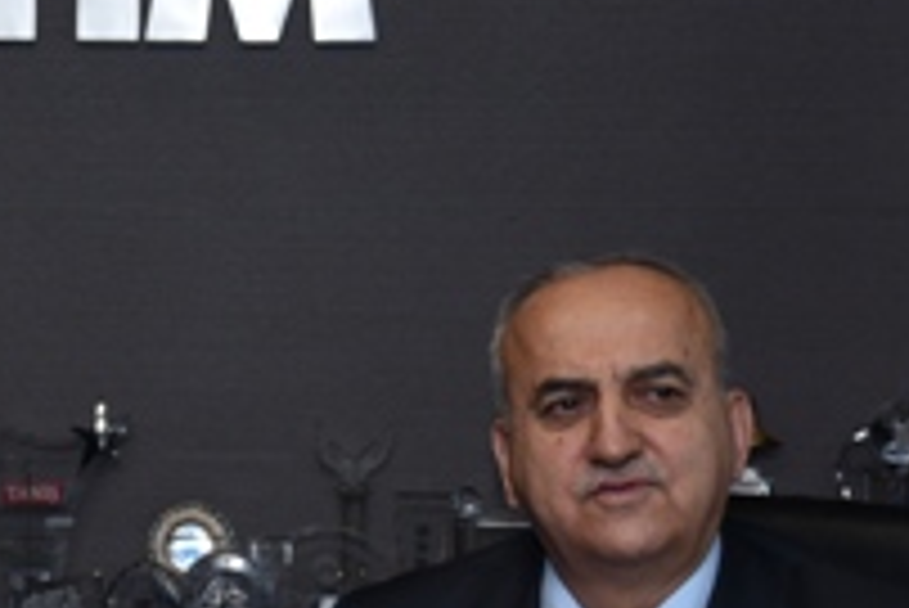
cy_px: 509
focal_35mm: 207
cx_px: 16
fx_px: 5230
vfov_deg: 6.6
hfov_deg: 9.9
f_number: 4.8
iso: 800
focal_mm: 62
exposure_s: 1/125
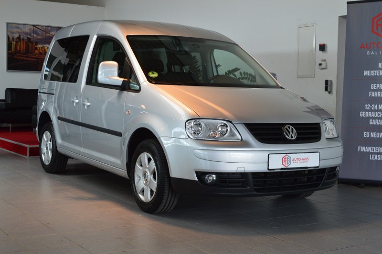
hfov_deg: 37.9
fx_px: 557
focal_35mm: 52
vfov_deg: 25.7
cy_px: 127
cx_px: 191
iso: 400
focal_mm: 35
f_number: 8
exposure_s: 1/80
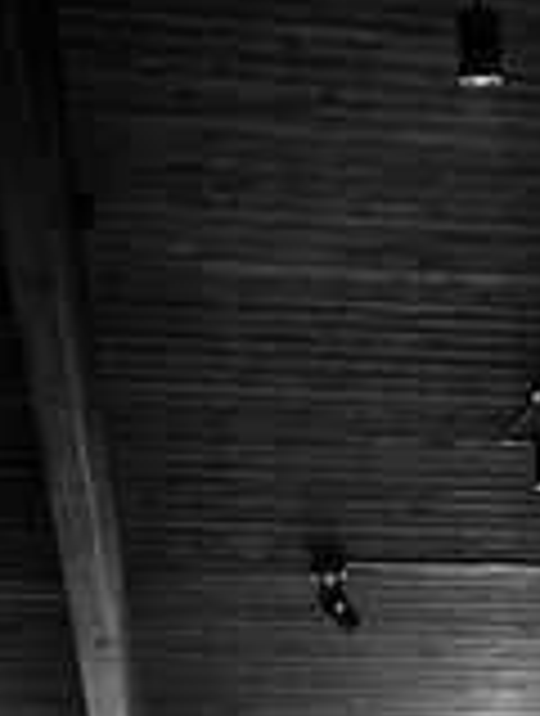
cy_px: 955
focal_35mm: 190
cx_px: 482
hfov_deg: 7.8
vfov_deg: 10.2
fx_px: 3936
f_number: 3.5
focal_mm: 70
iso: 1600
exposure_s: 1/125
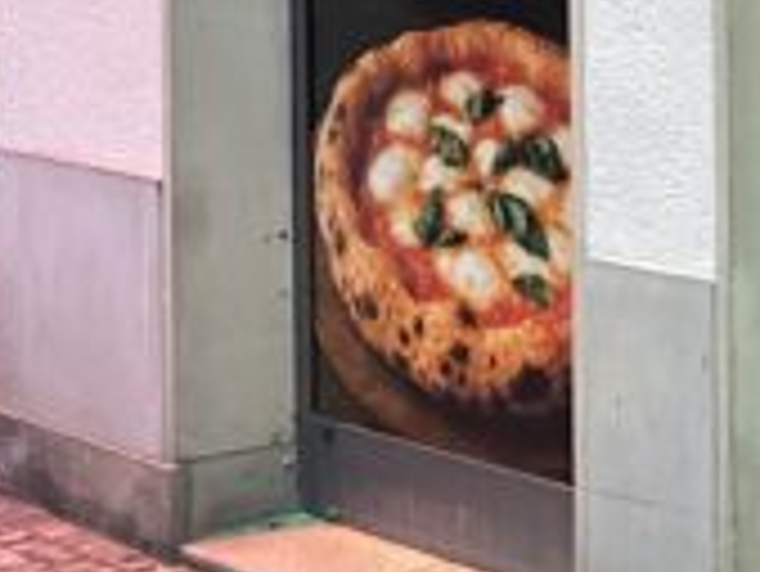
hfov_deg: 13.7
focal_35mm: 118
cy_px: -41
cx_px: 1601
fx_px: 2593
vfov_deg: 12.4
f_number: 1.6
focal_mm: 4.2
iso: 500
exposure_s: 1/50
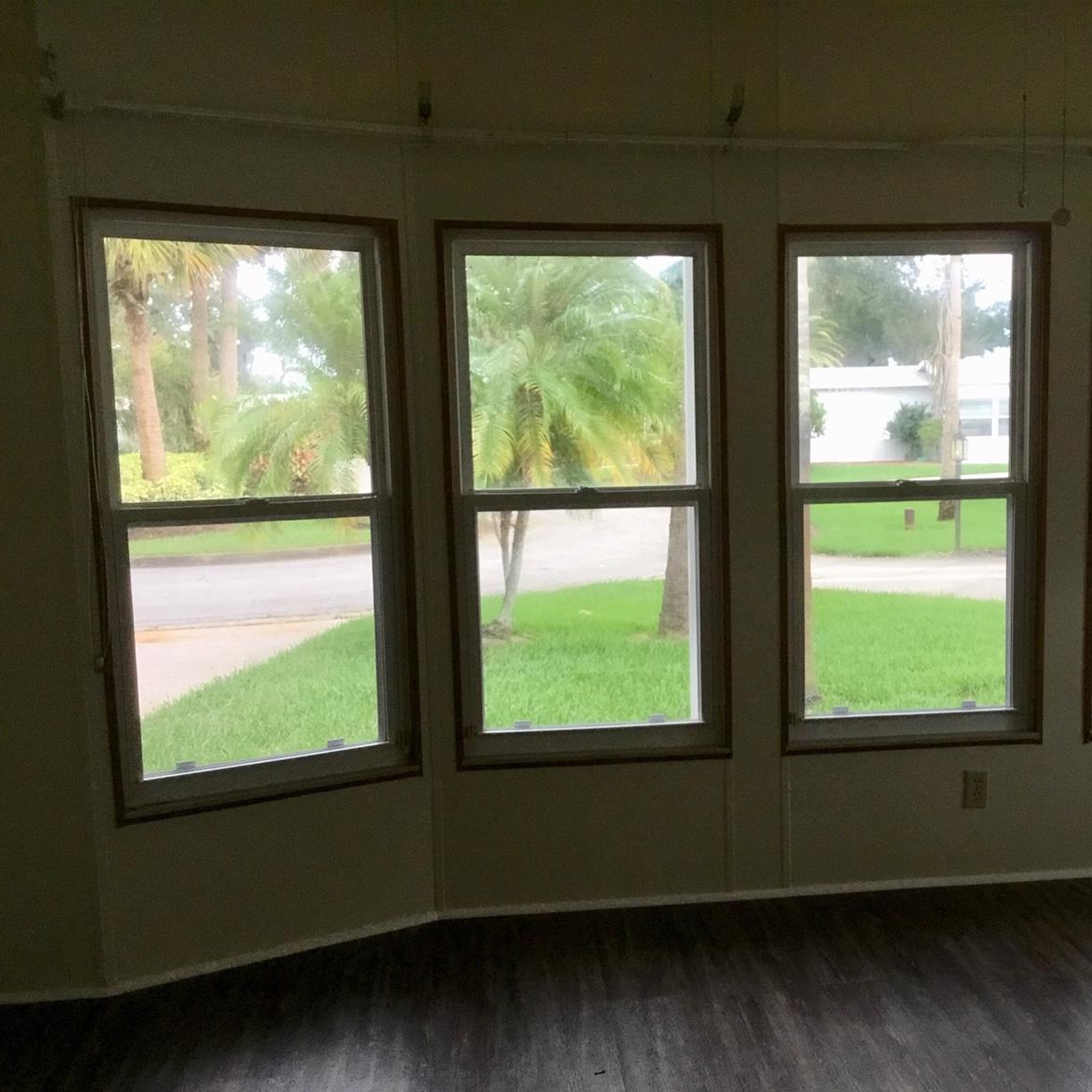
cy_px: 552
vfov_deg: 44.9
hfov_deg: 44.6
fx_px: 1321
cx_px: 682
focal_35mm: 37
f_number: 2.4
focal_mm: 3.3
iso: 50
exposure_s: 1/30
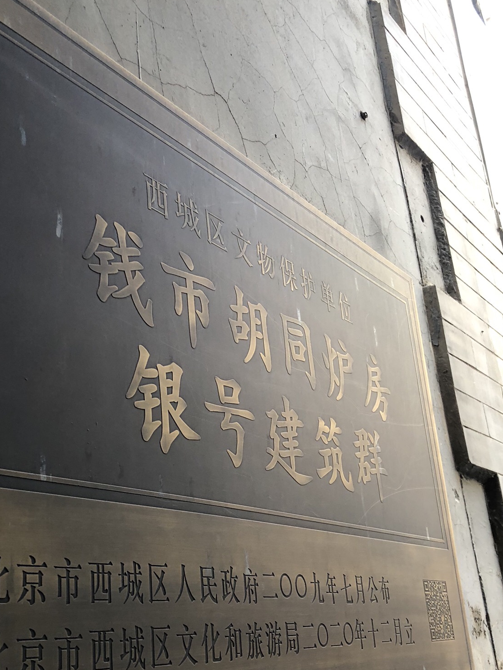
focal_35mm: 38
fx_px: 736
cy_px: 404
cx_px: 228
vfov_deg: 48.7
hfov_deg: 37.7
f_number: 1.8
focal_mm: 4
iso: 40
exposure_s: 1/24
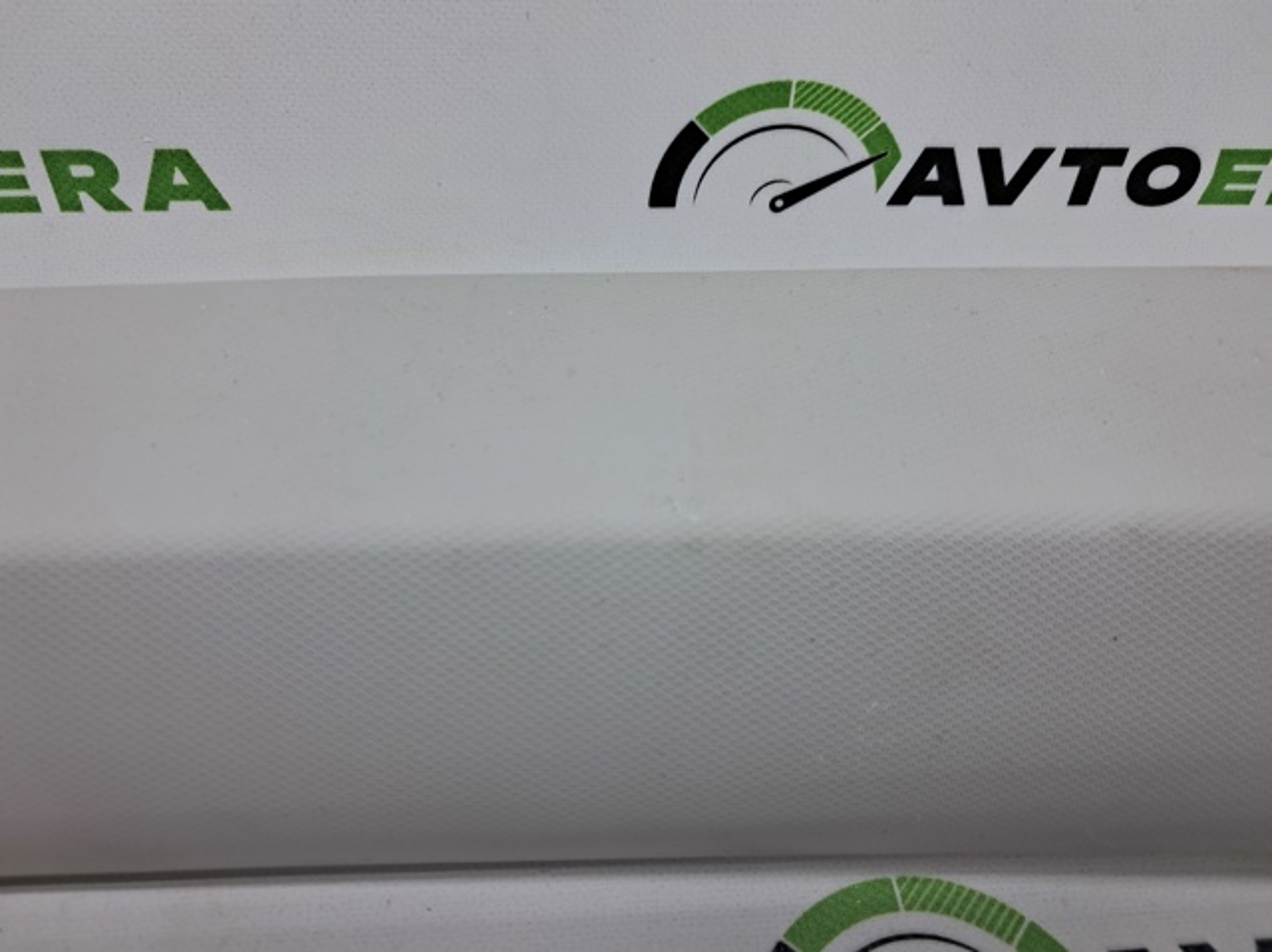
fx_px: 991
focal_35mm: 27
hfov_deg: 65.4
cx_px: 636
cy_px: 476
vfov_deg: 51.3
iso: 50
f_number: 1.8
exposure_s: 1/120
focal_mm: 4
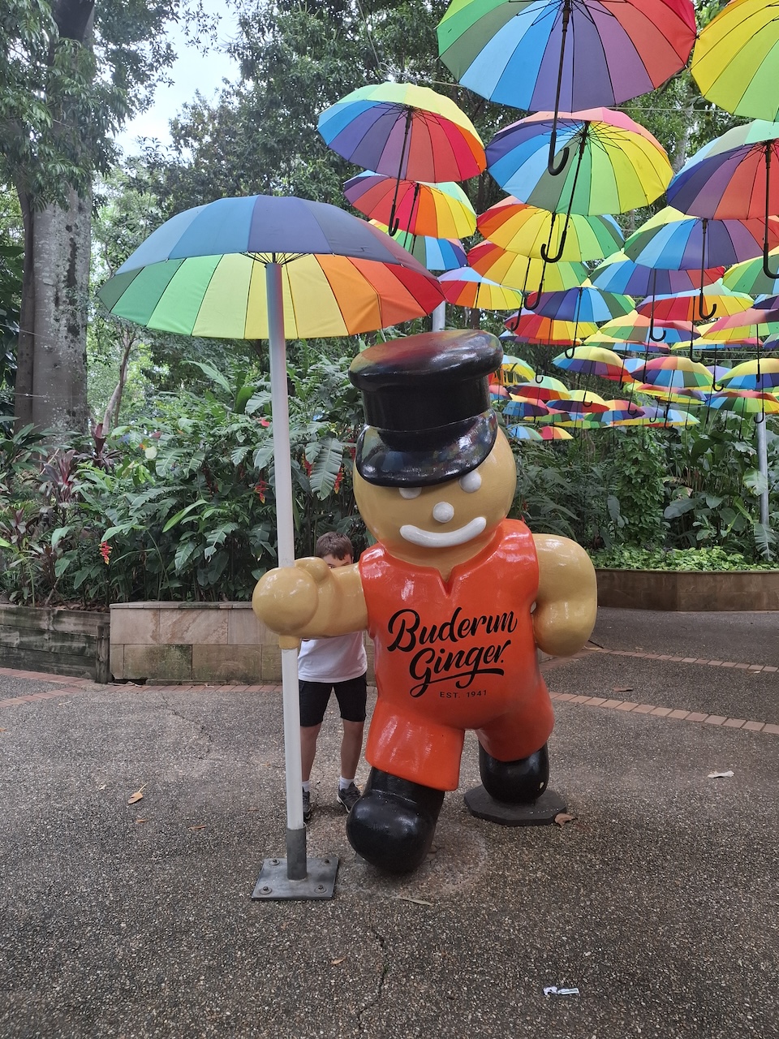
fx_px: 690
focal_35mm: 23
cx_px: 390
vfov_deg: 73.9
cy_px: 520
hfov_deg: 58.9
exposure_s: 1/100
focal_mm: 5.54
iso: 50
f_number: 1.8
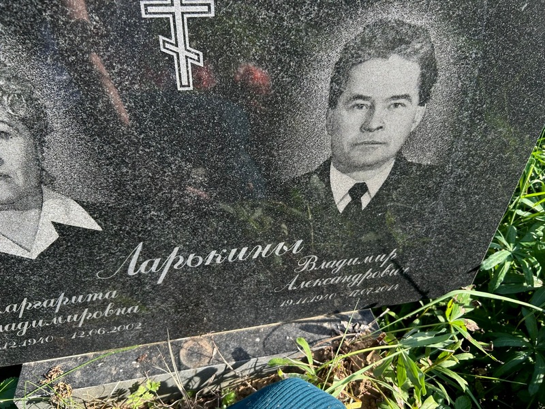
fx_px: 409
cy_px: 204
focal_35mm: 26
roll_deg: -2.5
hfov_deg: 67.3
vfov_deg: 53.1
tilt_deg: -37.4
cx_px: 272
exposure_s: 1/1079
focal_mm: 5.7
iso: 50
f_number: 1.5
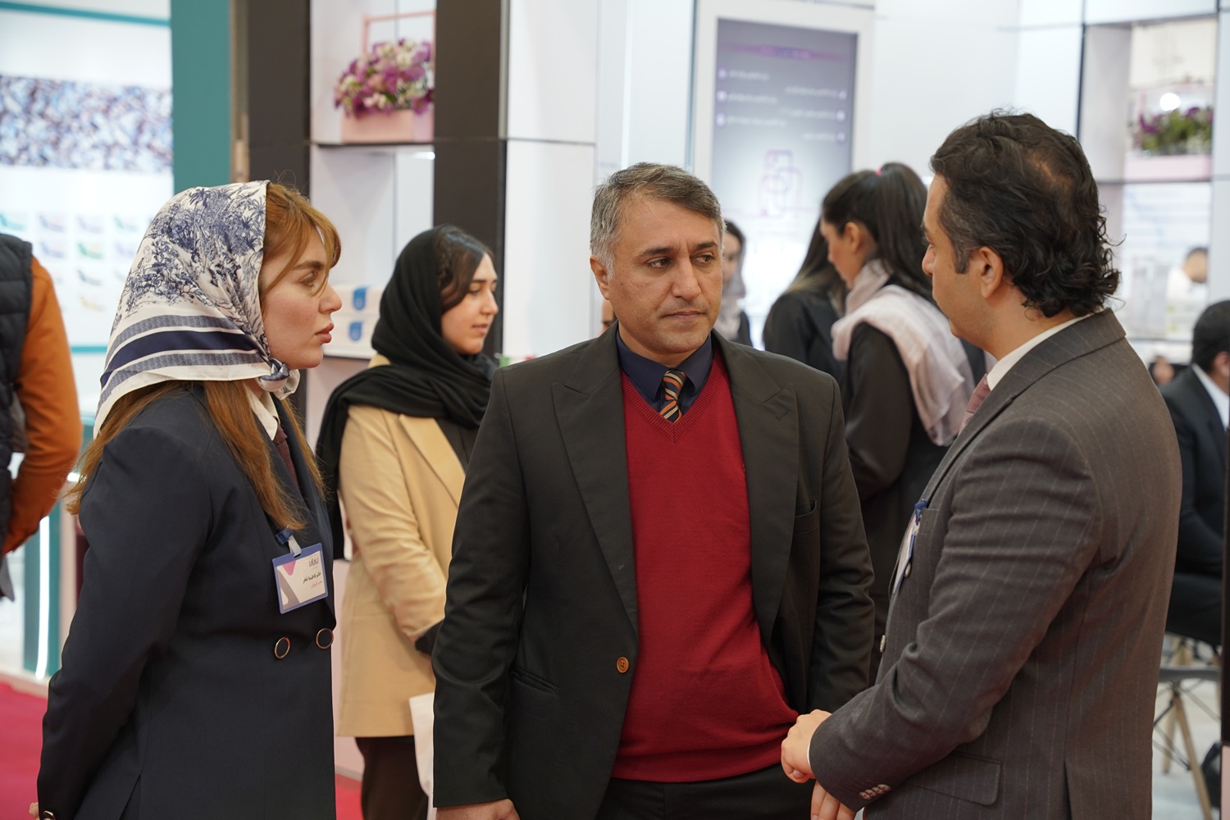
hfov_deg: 28.8
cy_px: 410
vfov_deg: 19.5
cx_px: 615
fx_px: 2391
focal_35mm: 70
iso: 640
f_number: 4
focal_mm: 70
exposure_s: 1/100
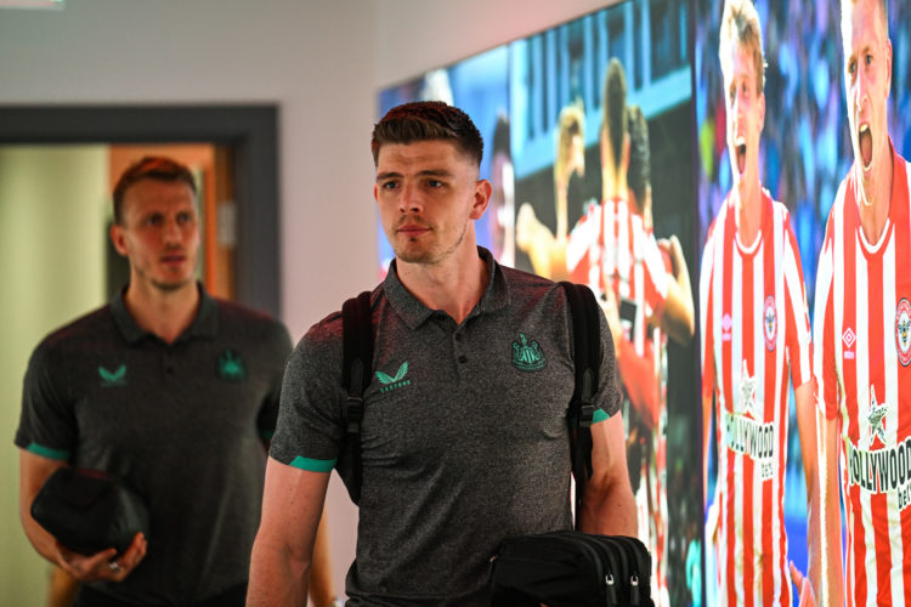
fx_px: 5061
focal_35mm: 200
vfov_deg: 6.9
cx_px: 456
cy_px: 304
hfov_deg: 10.3
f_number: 2.8
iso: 2000
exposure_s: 1/500
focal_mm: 200
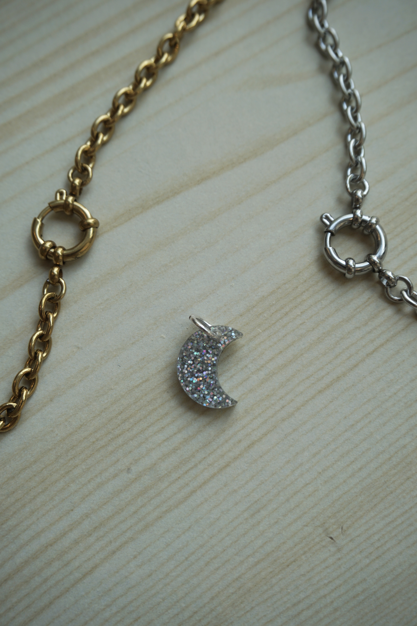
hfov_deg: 33.0
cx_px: 208
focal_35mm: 40
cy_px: 313
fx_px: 704
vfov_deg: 47.9
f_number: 5.6
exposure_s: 1/100
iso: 100
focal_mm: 27
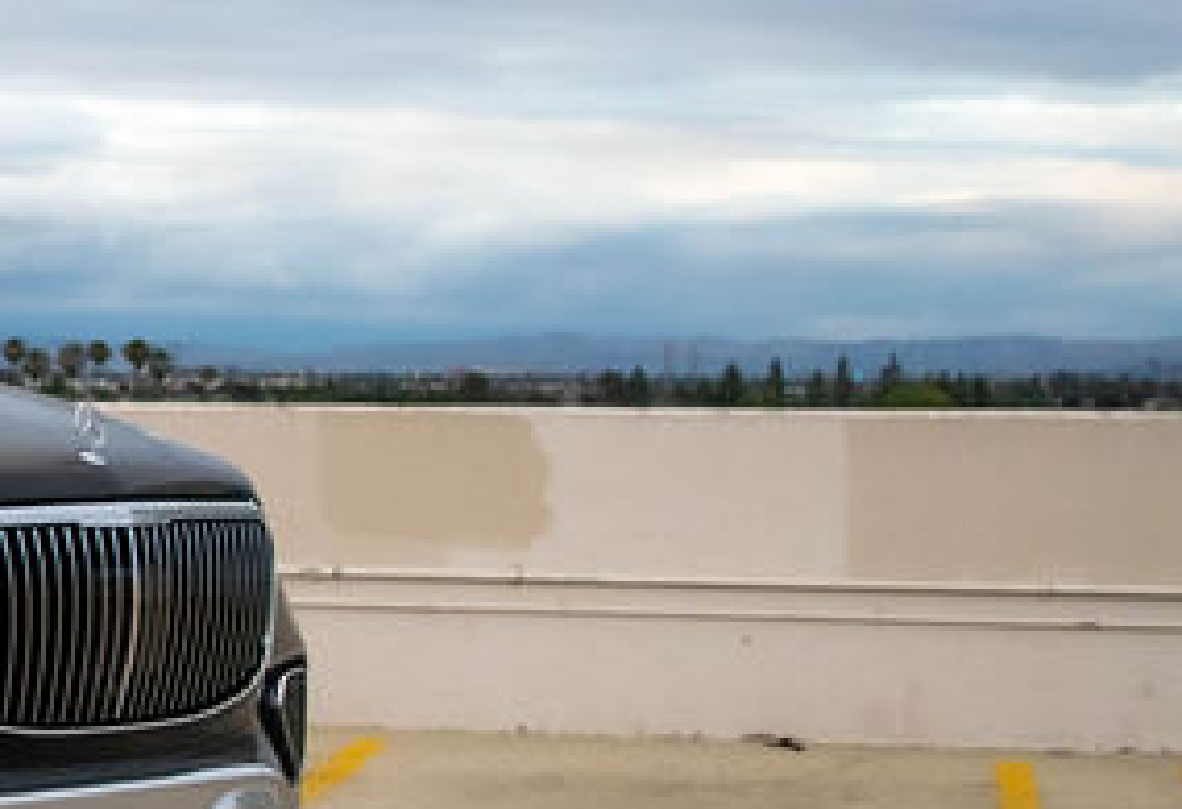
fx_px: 3806
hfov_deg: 15.7
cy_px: 322
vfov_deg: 12.1
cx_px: -781
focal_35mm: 115
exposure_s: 1/1000
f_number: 4
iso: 800
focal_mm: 21
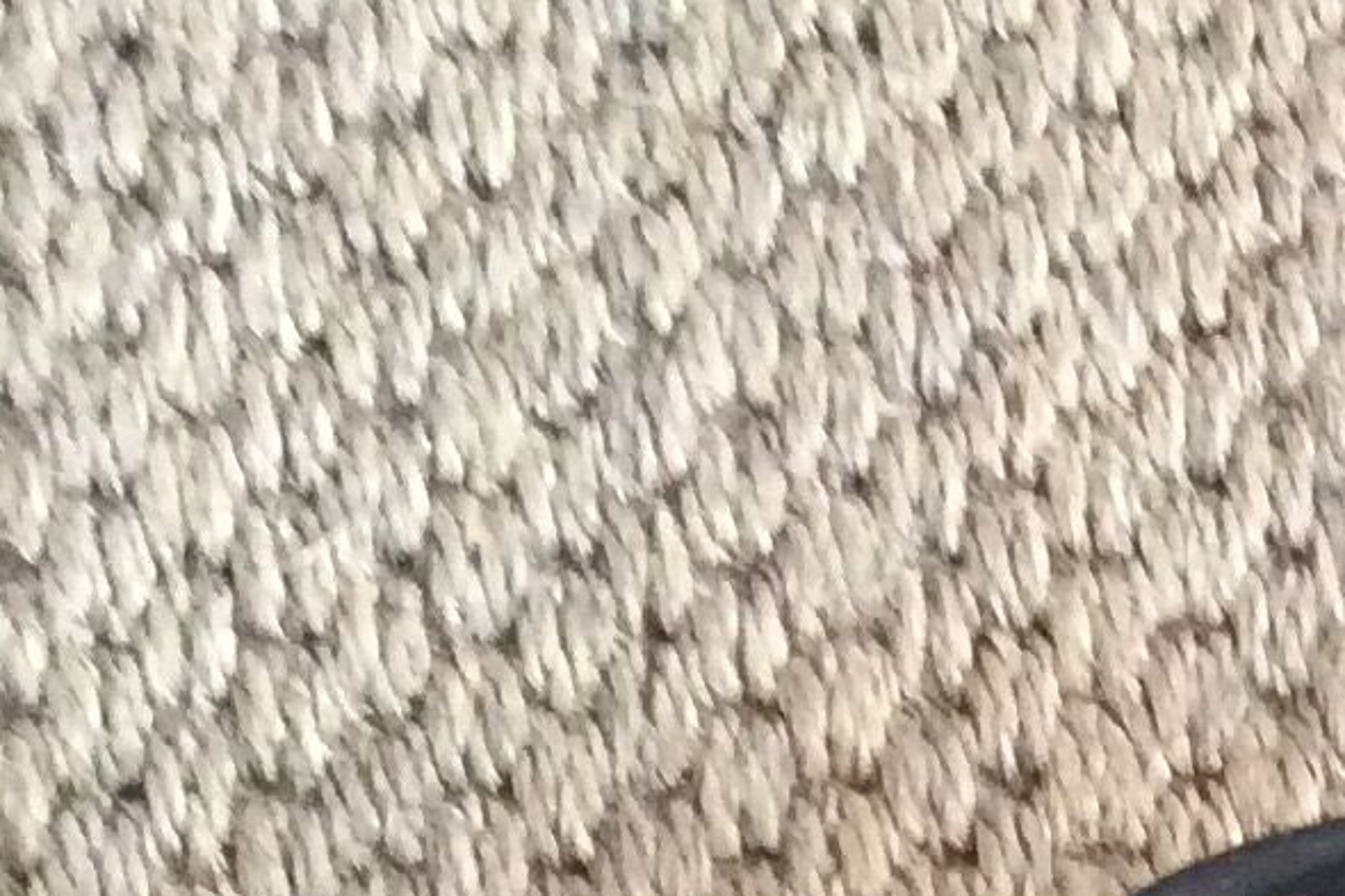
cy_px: 1202
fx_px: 5453
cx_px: 1671
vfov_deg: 9.2
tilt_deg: -80.7
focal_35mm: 146
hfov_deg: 13.6
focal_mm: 3.3
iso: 320
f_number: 2.4
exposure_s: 1/25
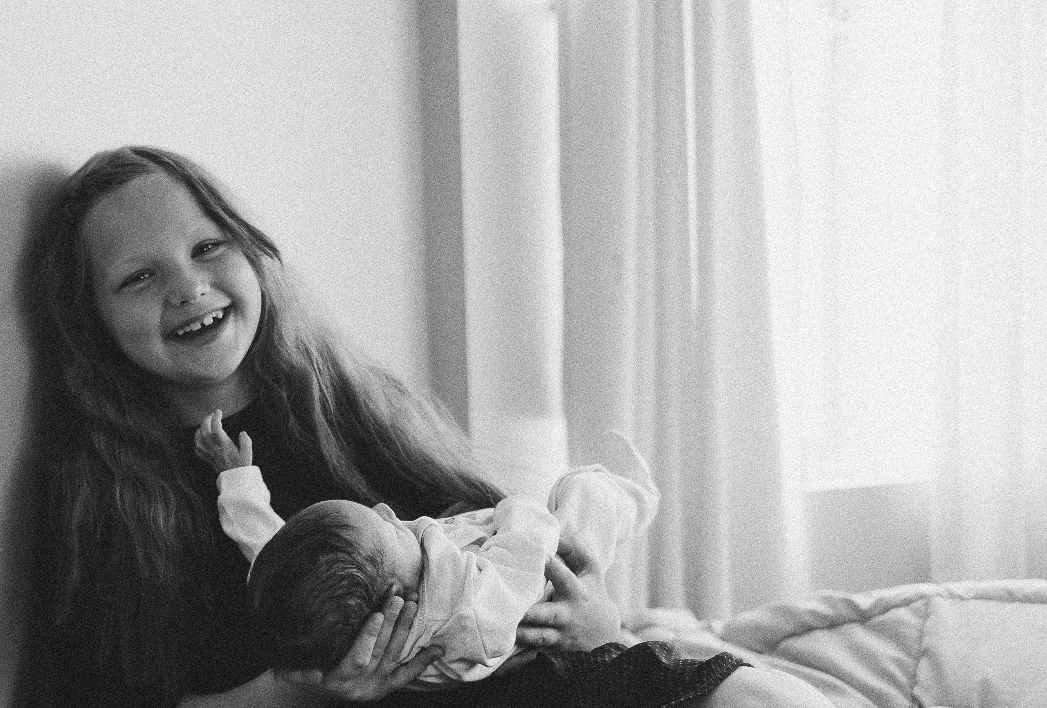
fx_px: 2370
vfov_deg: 16.9
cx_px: 358
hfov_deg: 24.8
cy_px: 537
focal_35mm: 81
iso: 320
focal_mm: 35
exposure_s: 1/500
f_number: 1.4
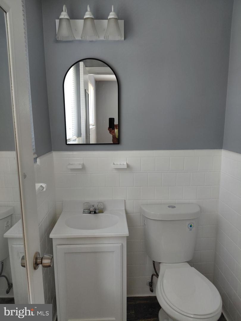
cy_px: 160
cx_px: 120
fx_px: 232
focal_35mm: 25
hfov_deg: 54.9
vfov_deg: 69.4
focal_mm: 4.69
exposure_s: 1/120
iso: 200
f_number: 1.8
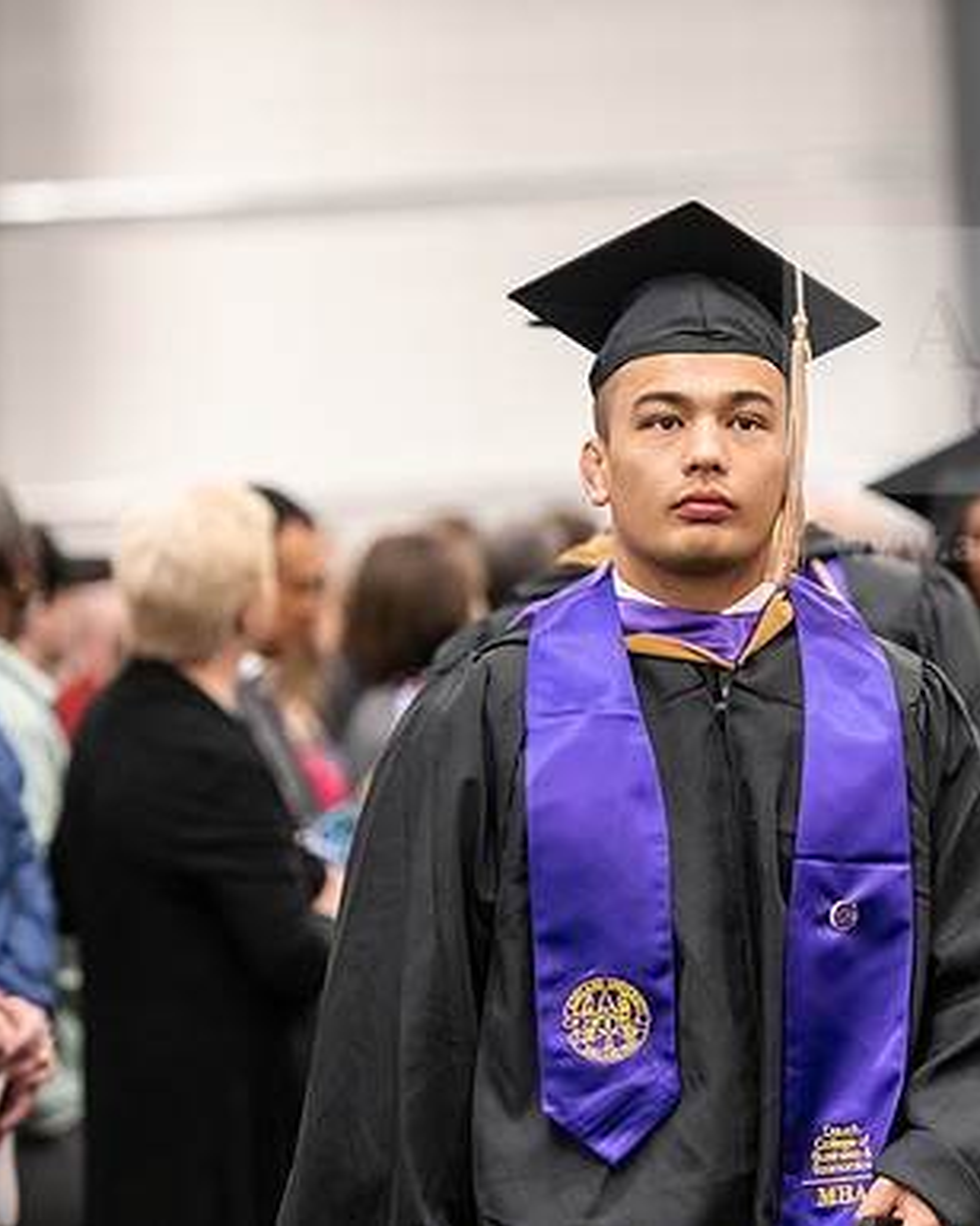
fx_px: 6925
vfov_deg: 10.1
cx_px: 687
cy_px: 613
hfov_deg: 8.1
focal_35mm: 191
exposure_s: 1/200
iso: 3200
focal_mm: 135
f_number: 3.2
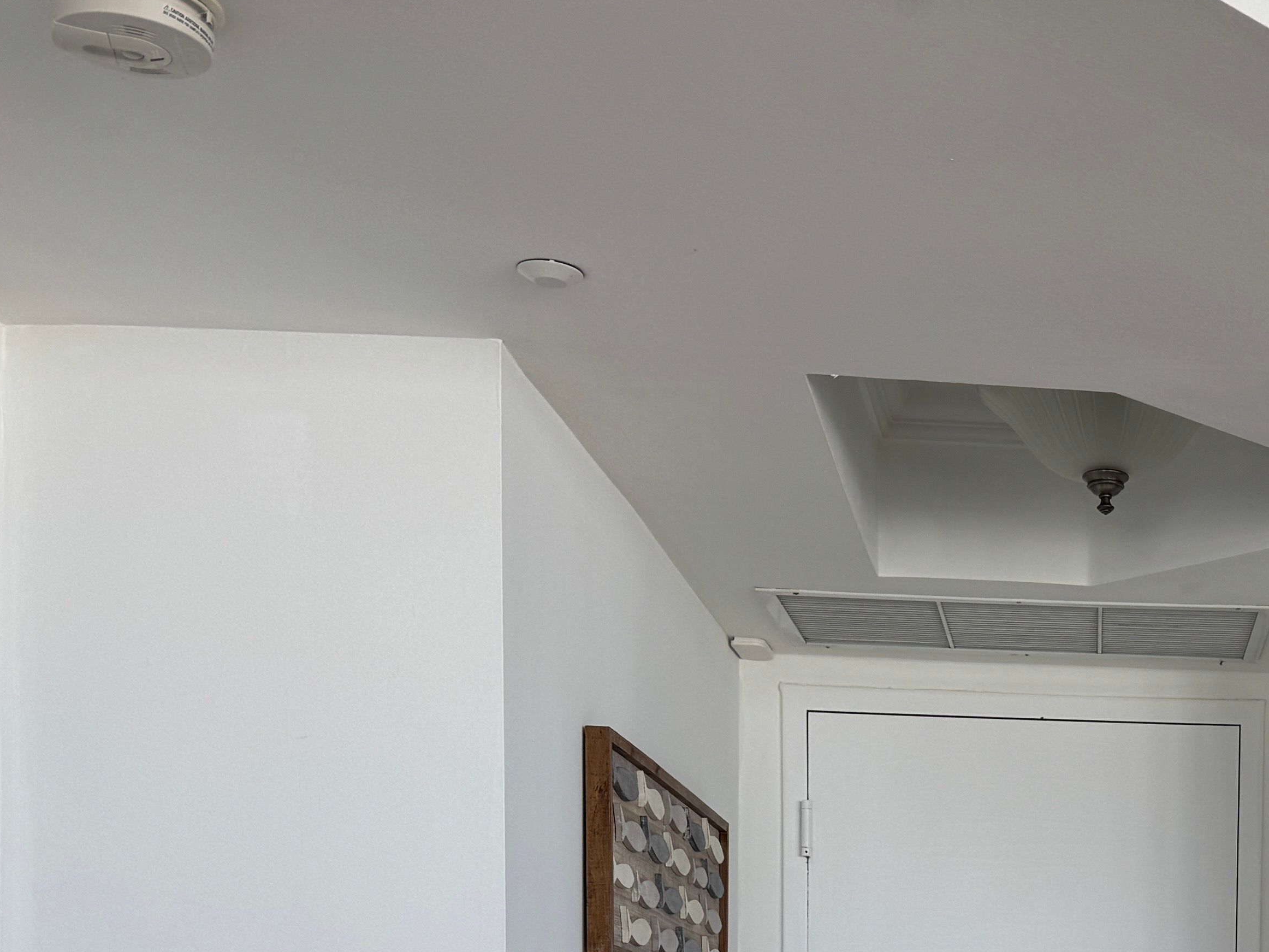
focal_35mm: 59
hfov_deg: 30.8
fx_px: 2163
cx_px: 1204
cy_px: 1157
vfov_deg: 22.7
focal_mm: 6.76
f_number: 1.78
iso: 64
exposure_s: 1/173
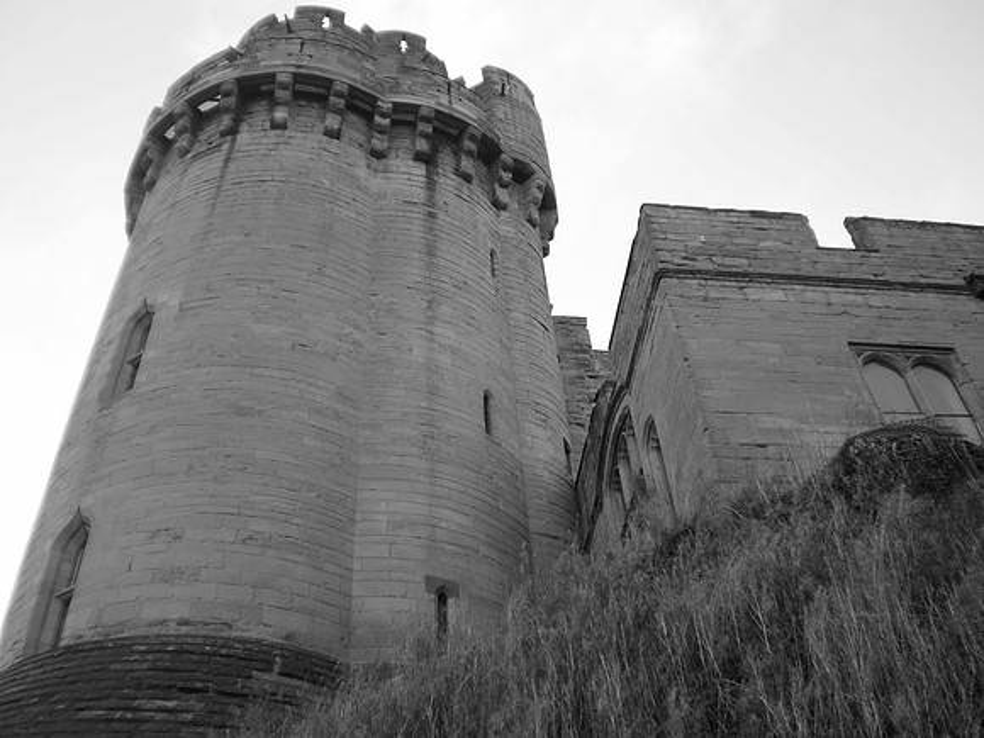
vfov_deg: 39.7
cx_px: 492
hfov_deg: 51.4
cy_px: 369
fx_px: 1023
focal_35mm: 36
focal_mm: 6.3
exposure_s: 1/80
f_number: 3.1
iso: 64
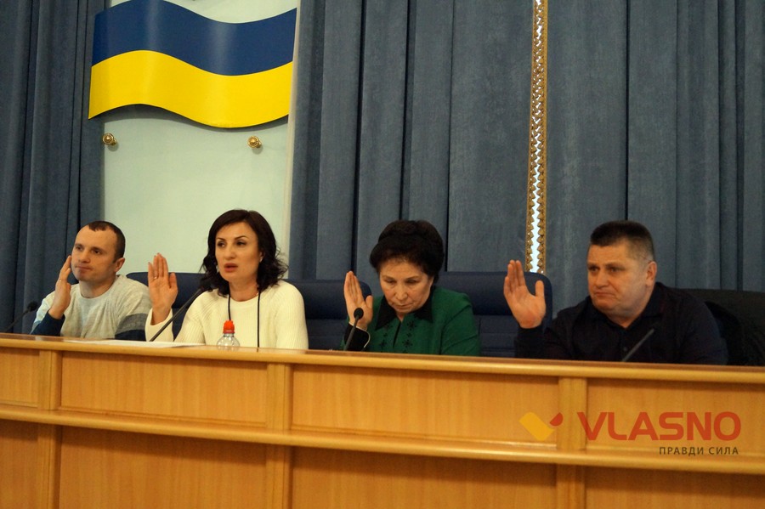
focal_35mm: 42
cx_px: 382
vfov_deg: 31.9
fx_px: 892
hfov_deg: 46.4
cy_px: 254
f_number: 4.5
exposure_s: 1/40
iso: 3200
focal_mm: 28
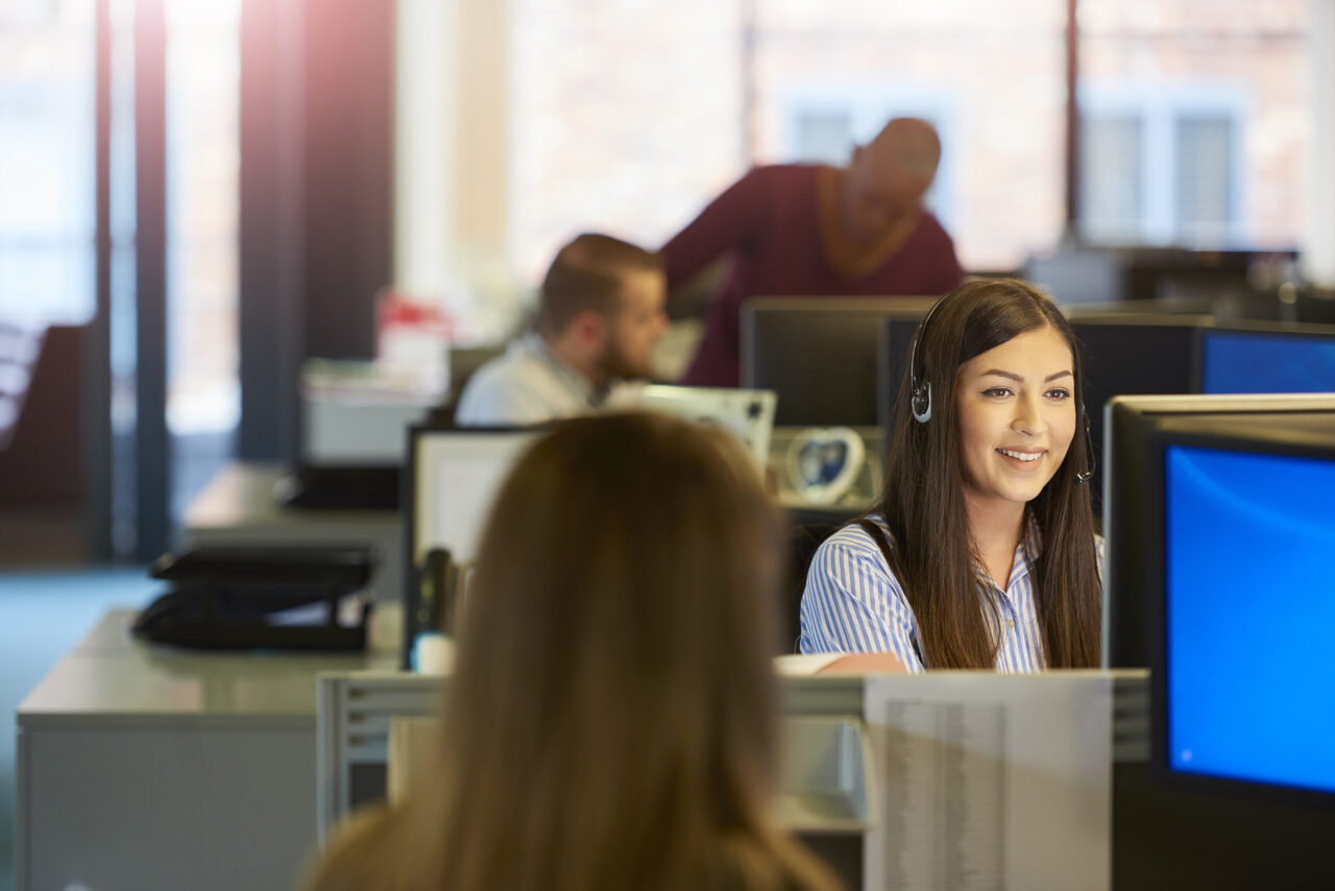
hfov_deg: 14.7
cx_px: 668
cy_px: 446
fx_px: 5193
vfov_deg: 9.8
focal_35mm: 140
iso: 1000
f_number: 2.8
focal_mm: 140
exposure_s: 1/160
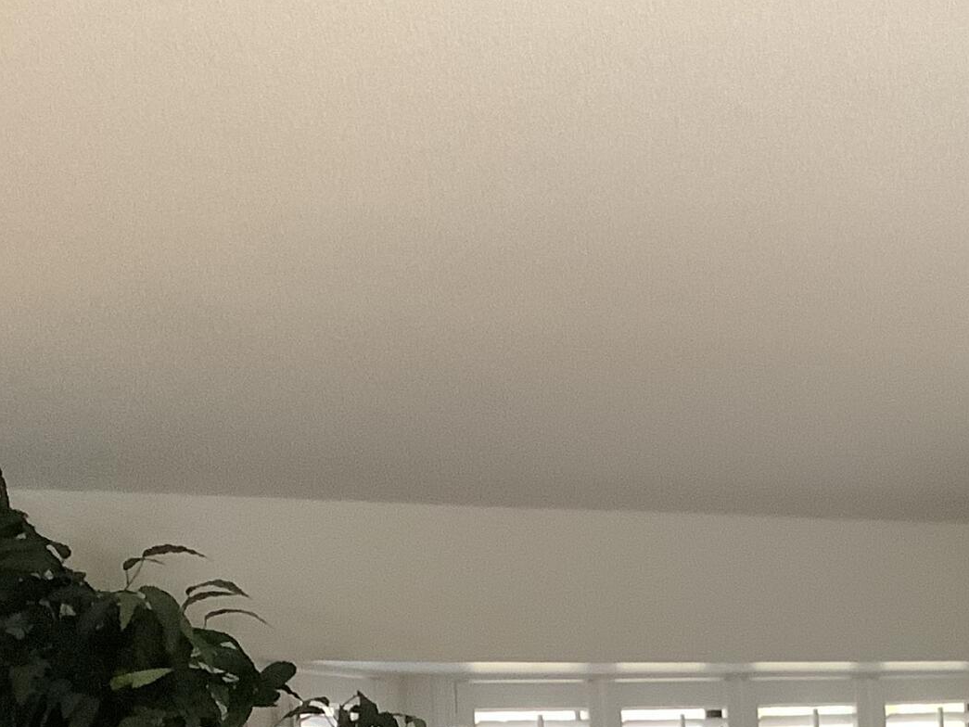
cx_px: 945
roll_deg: +2.7
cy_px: 981
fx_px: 2492
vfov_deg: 15.7
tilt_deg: -4.4
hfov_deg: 21.3
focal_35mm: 89
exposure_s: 1/60
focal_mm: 3.3
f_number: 2.4
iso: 320
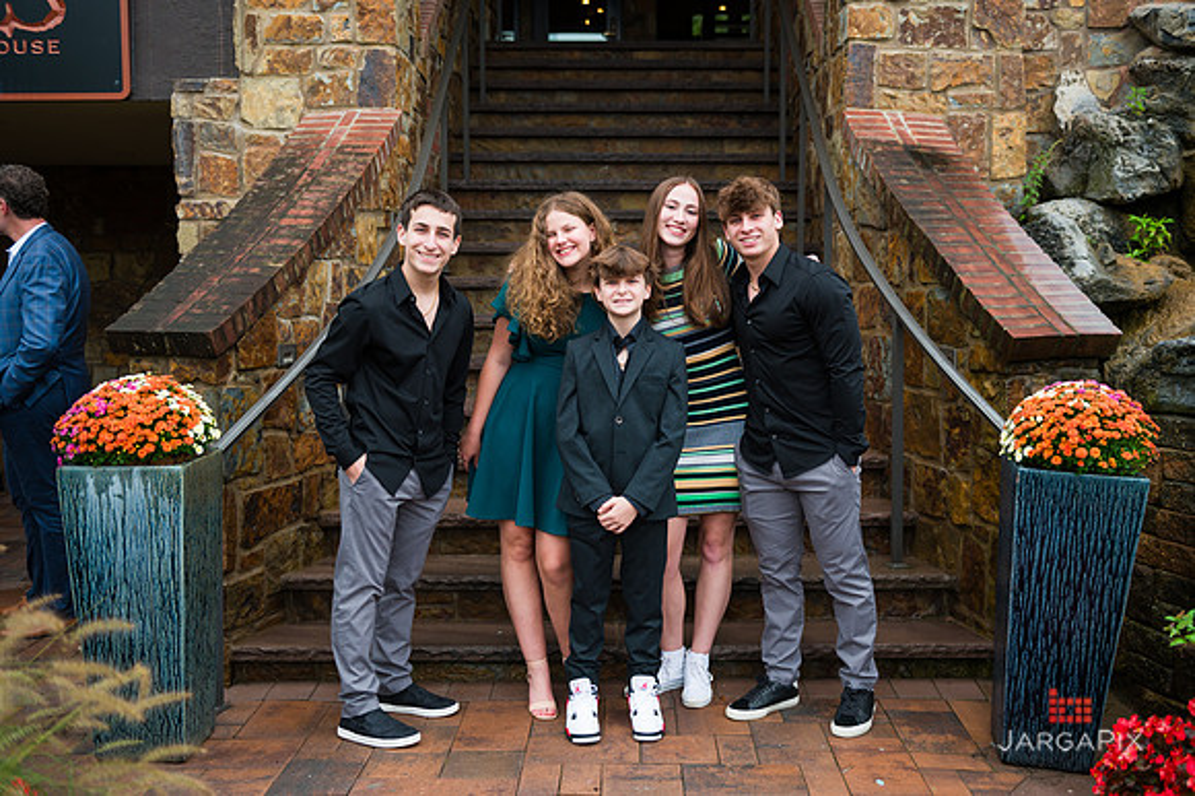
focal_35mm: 37
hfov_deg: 52.0
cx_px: 630
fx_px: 1225
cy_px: 378
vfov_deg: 36.0
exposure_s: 1/500
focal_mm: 35
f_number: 4
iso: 320
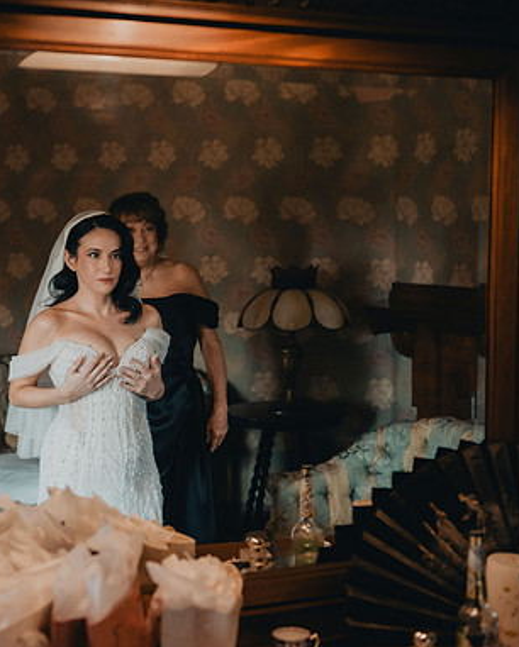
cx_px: 176
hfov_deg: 26.6
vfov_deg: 33.0
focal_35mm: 57
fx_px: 1094
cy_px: 326
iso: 2000
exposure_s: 1/320
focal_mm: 40
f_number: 2.8
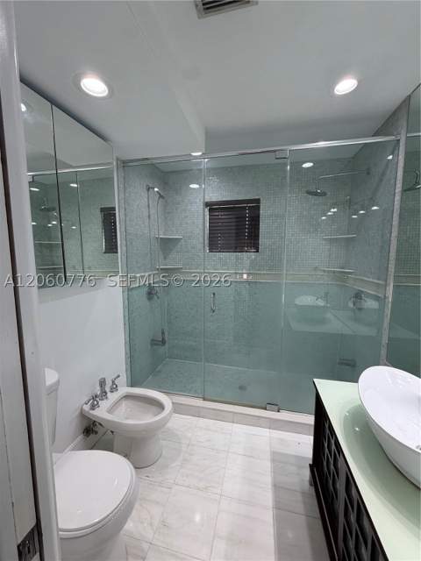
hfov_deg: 85.7
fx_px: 227
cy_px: 280
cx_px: 210
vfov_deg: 102.1
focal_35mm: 14
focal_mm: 2.22
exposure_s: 1/120
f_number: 2.2
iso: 125
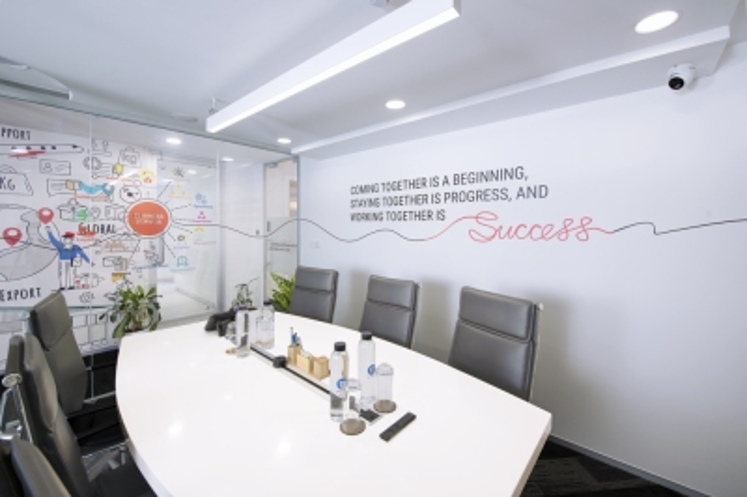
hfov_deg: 104.3
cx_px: 374
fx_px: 290
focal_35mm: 14
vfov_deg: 81.1
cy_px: 248
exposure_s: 1/8
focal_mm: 14
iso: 100
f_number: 8
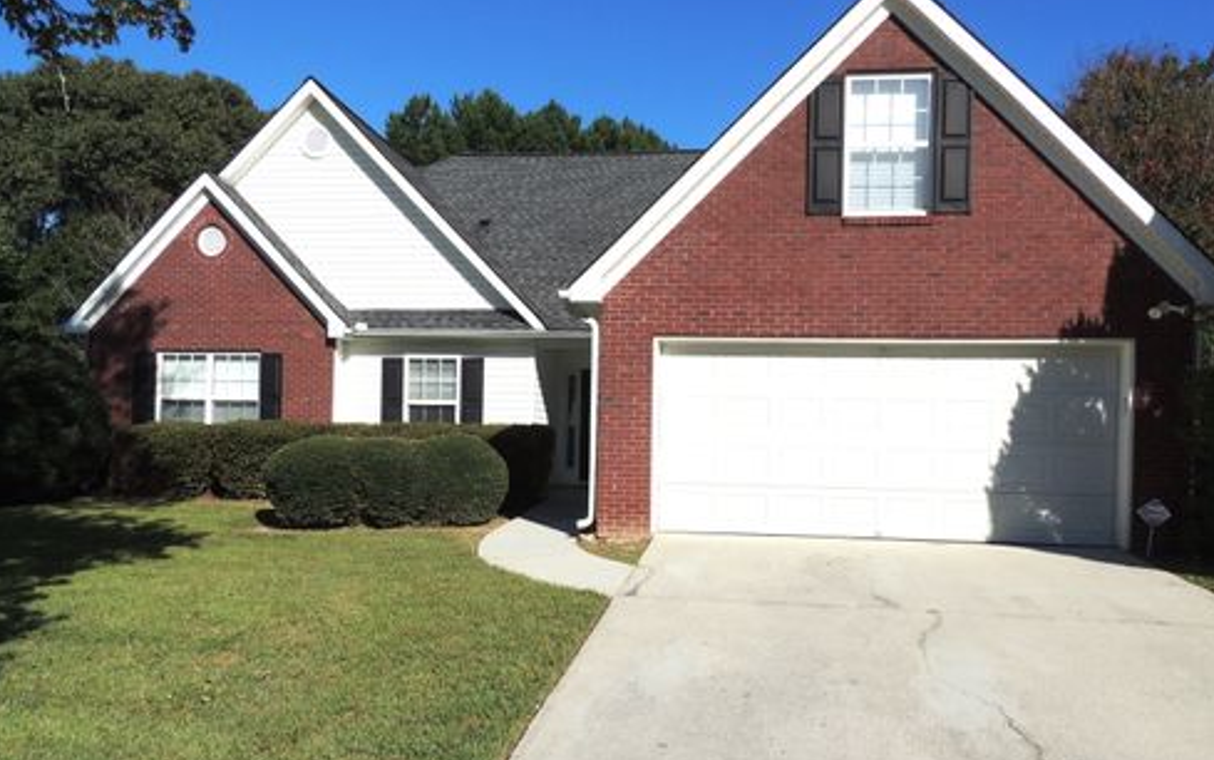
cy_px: 426
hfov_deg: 70.4
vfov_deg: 47.5
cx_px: 613
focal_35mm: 26
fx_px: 861
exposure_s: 1/1600
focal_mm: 4.3
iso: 100
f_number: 4.2
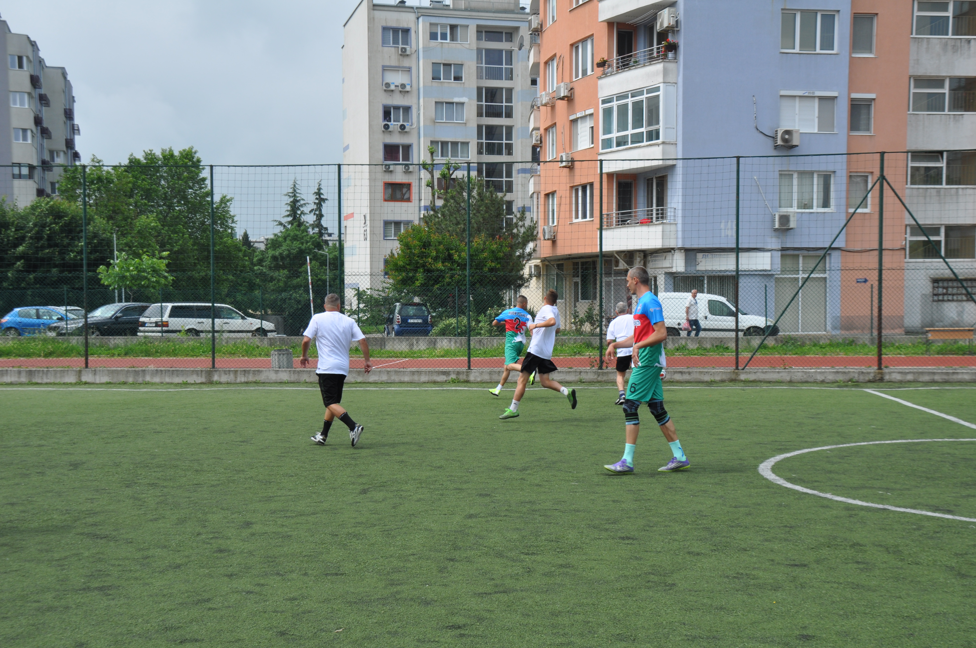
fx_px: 1259
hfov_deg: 42.4
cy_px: 324
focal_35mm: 46
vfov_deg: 28.9
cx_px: 488
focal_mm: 31
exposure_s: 1/320
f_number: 9
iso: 200
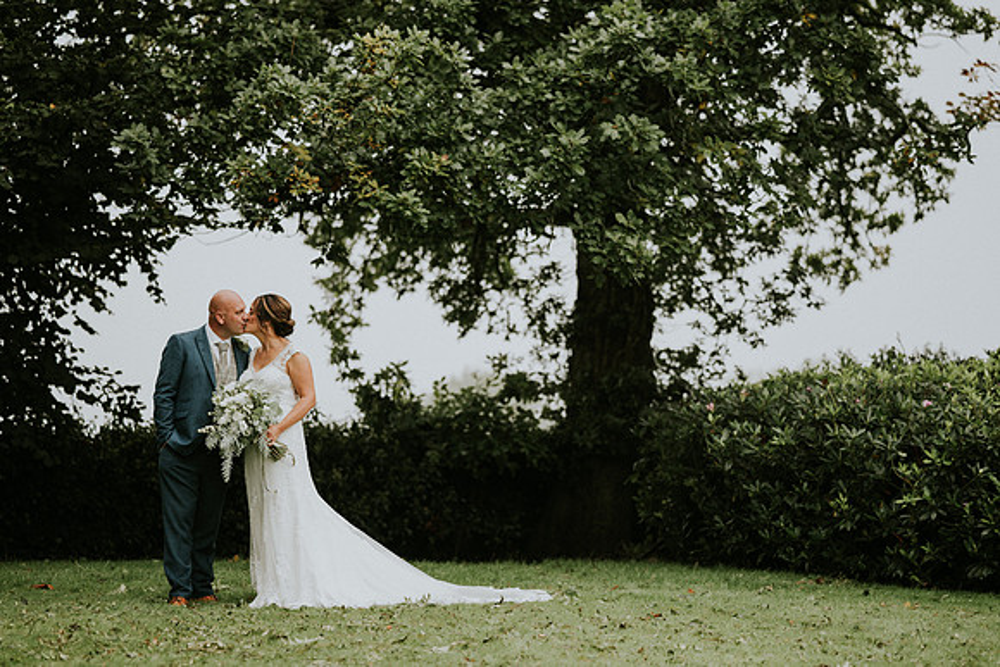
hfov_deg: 21.3
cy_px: 352
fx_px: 2655
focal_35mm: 96
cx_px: 485
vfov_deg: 14.3
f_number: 1.8
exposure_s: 1/200
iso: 50
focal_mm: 85
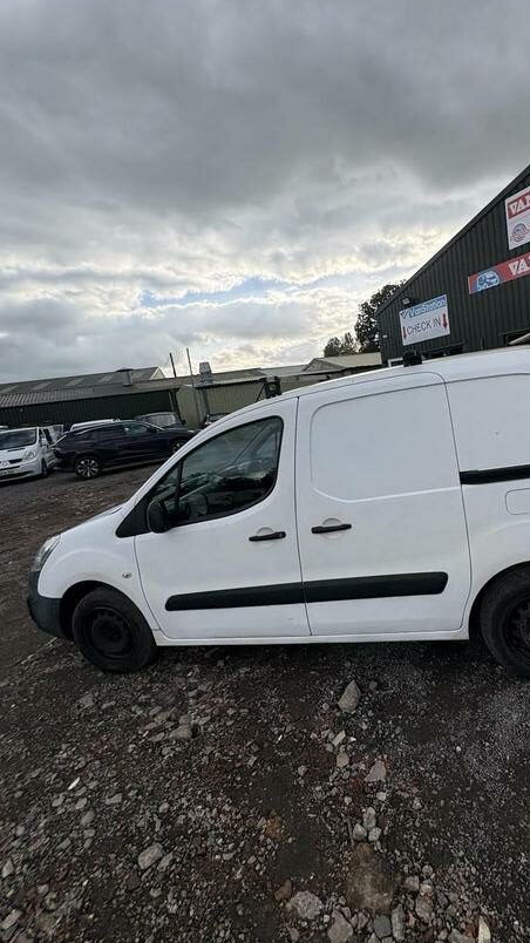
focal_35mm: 17
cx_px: 356
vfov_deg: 95.8
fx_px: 425
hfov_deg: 62.2
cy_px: 440
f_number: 2.2
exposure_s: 1/1976
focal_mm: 2.22
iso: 40
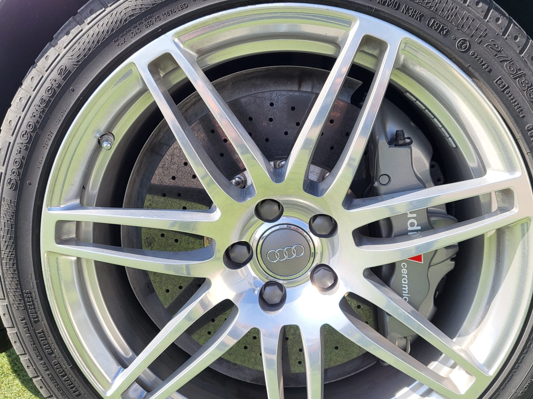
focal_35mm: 32
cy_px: 216
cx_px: 285
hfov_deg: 56.8
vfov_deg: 44.1
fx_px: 493
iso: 50
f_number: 1.8
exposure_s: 1/1186
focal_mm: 4.25
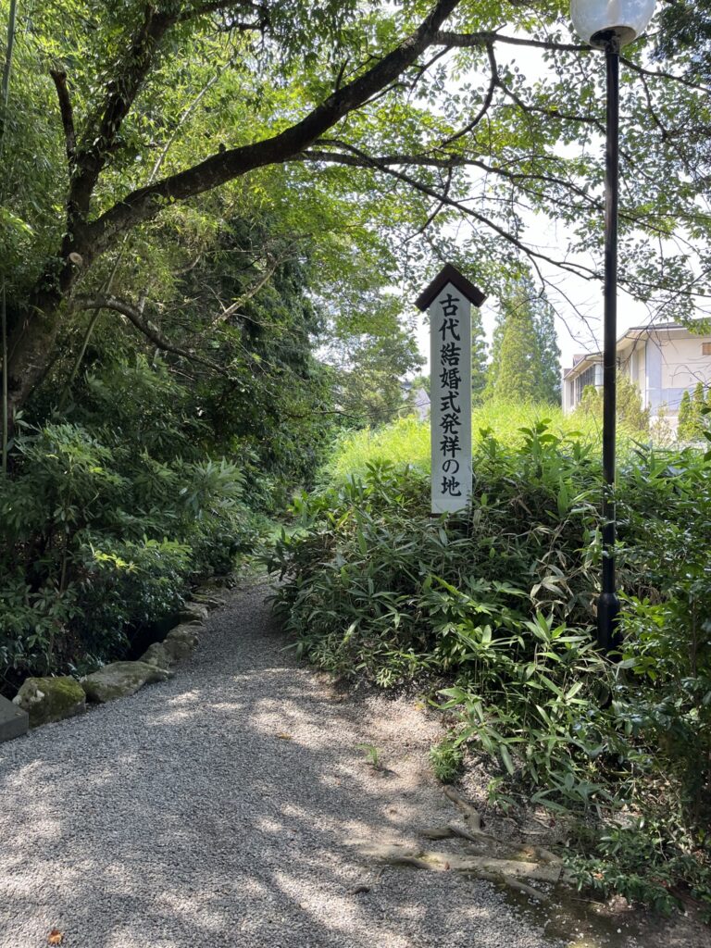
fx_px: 712
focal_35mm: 26
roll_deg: +0.2
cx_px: 356
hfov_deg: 53.1
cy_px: 474
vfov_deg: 67.3
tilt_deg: -3.7
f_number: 1.6
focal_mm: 5.1
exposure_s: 1/203
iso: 40
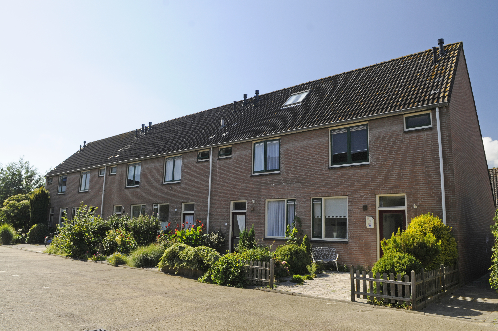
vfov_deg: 50.3
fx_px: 352
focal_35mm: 26
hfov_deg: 70.5
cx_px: 249
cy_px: 166
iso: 400
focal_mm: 17
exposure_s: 1/200
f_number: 7.1
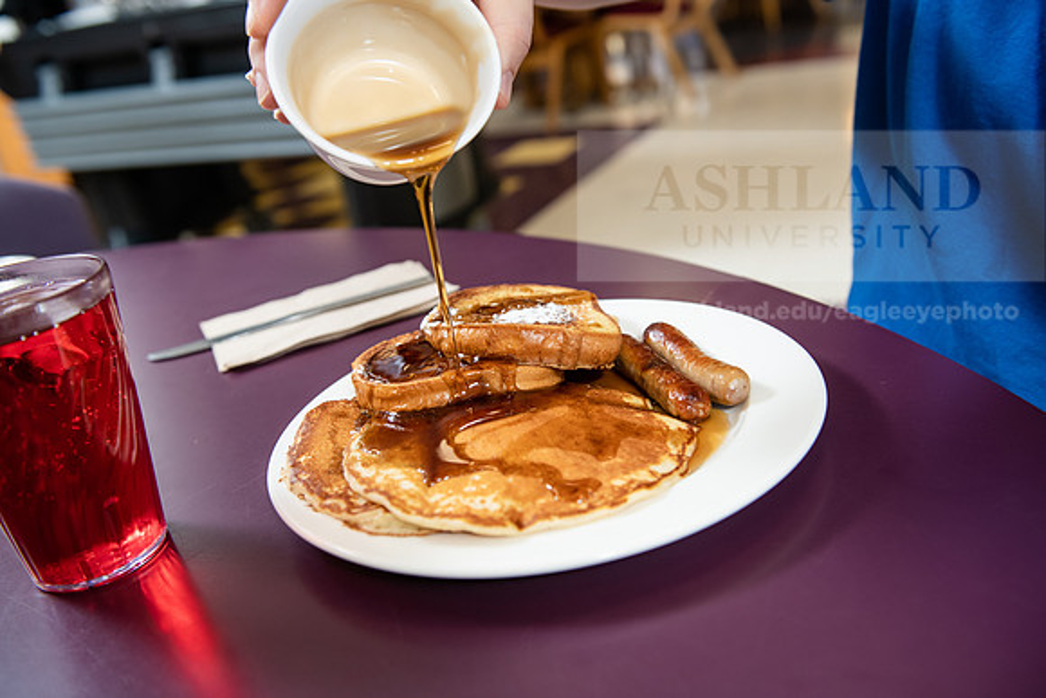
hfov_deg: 54.4
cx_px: 523
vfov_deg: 37.9
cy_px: 349
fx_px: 1017
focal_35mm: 35
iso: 1000
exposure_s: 1/250
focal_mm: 35
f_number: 4
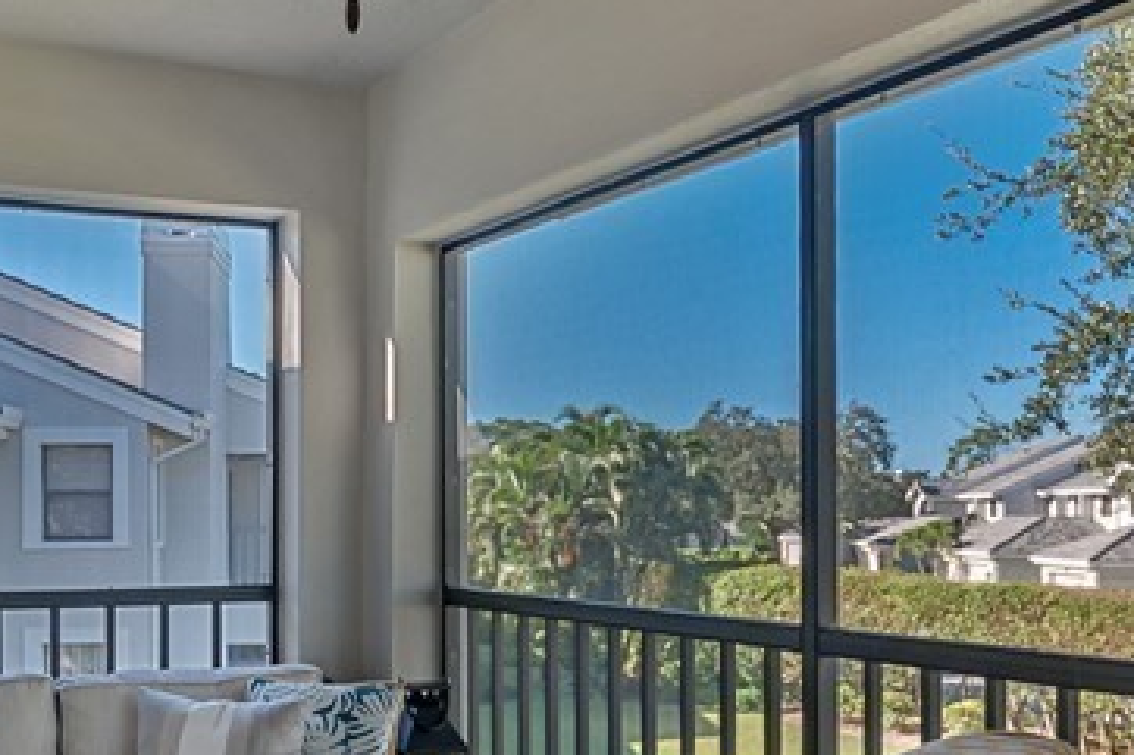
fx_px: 1511
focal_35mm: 48
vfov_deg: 27.6
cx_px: 509
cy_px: 569
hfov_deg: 41.1
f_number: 11
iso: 640
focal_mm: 16
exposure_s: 1/10
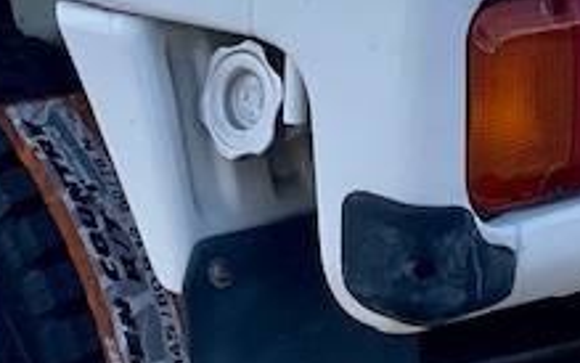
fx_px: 2451
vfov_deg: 8.2
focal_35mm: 155
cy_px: -220
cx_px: 215
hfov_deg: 13.5
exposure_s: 1/2387
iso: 32
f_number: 1.6
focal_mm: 5.1
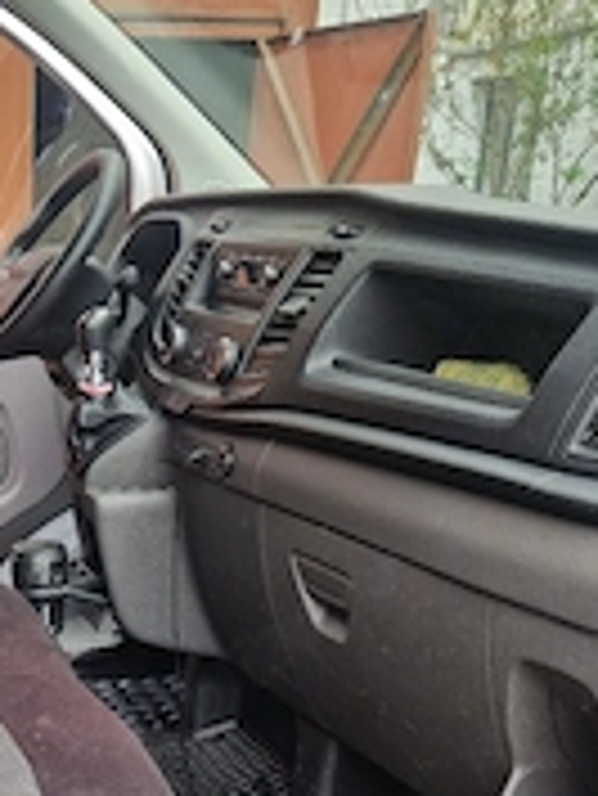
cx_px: -4
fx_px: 1196
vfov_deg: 34.7
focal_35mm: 52
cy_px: 720
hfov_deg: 26.5
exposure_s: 1/357
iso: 50
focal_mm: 5.4
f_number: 1.8
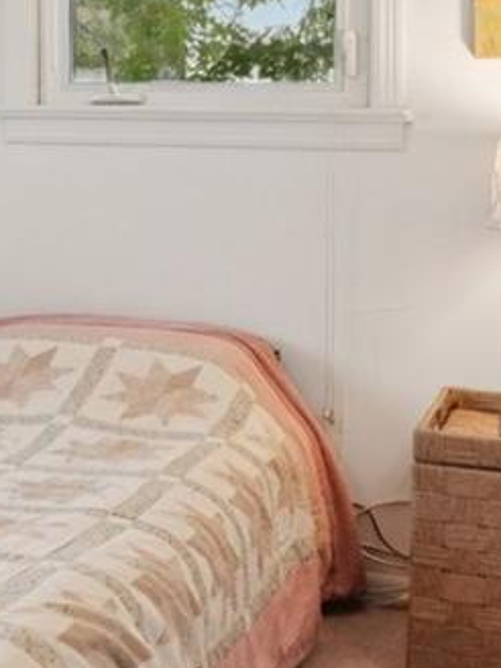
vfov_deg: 24.7
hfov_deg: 17.2
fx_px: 1493
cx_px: -253
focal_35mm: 77
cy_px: 102
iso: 800
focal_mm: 11
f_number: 8
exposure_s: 1/30
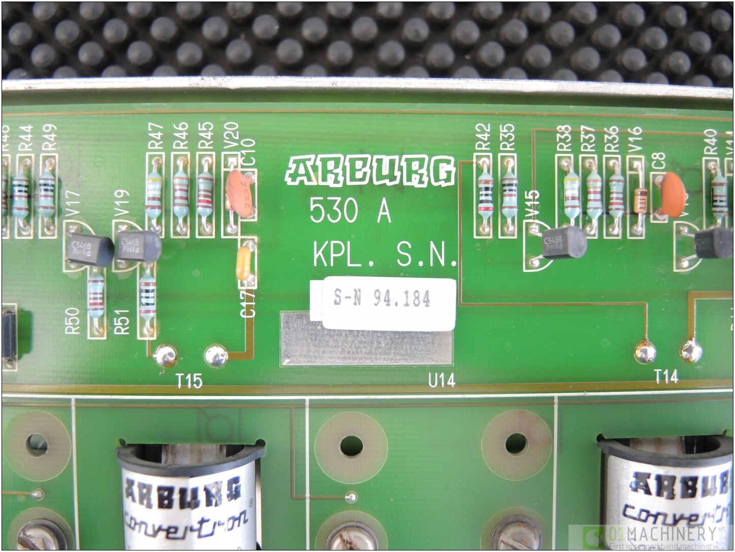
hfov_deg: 63.4
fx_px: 595
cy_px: 276
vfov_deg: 49.8
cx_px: 368
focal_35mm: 28
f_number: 2
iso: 360
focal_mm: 6
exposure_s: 1/30
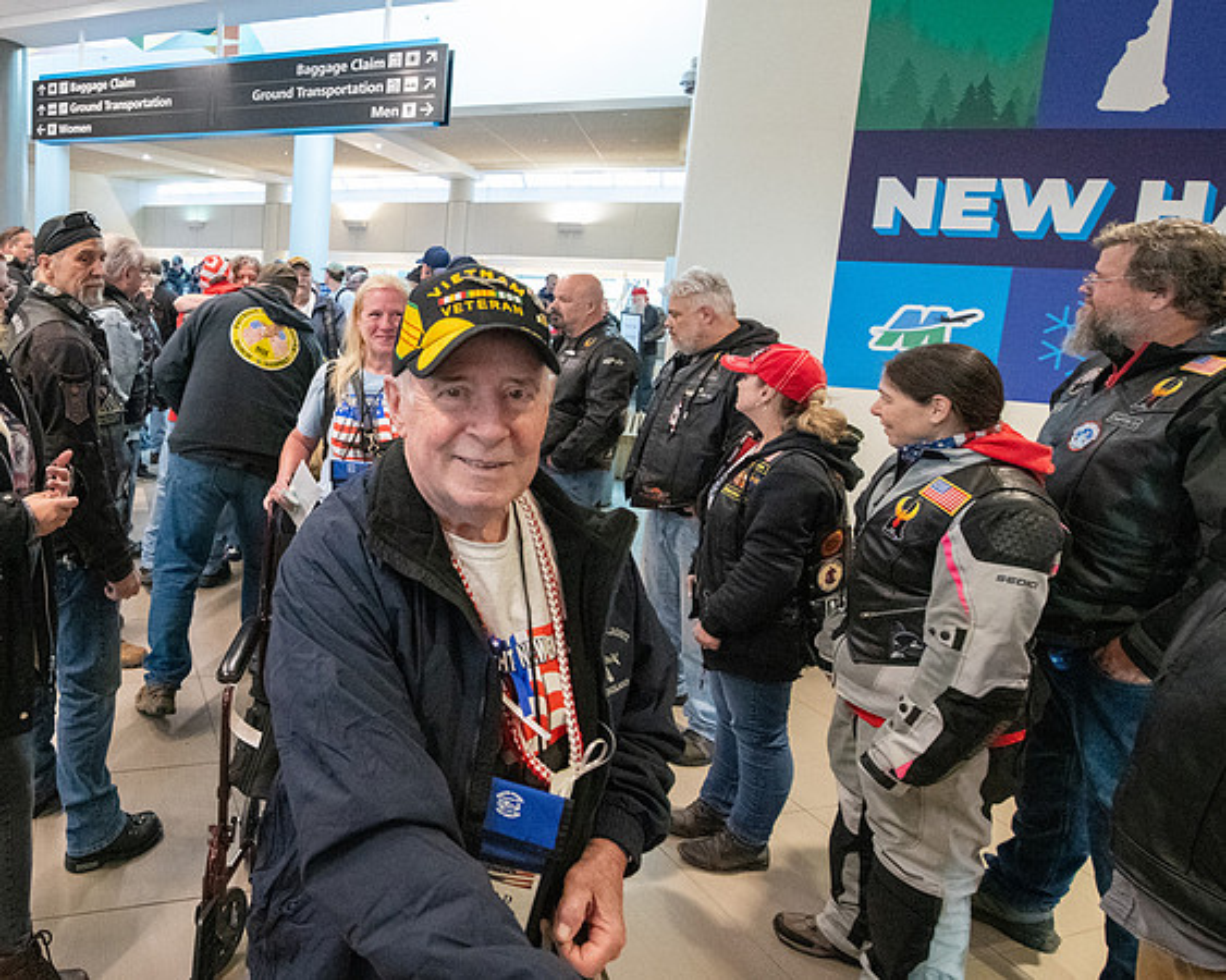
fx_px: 799
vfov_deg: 62.5
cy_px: 394
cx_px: 274
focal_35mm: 22
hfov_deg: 68.9
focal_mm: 15
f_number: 4.5
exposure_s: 1/200
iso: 10000
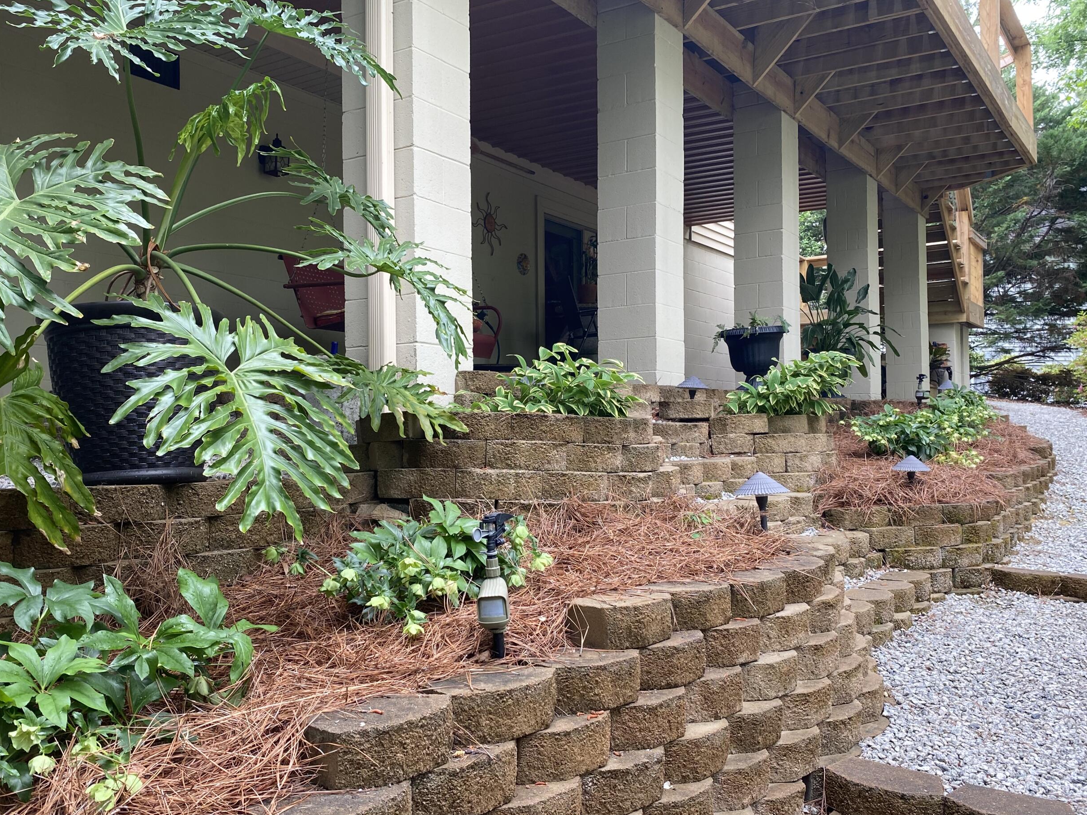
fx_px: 1005
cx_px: 514
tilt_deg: +1.4
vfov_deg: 44.1
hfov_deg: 56.8
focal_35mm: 32
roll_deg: +0.6
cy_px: 422
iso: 40
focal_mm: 4.25
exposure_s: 1/122
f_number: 1.8
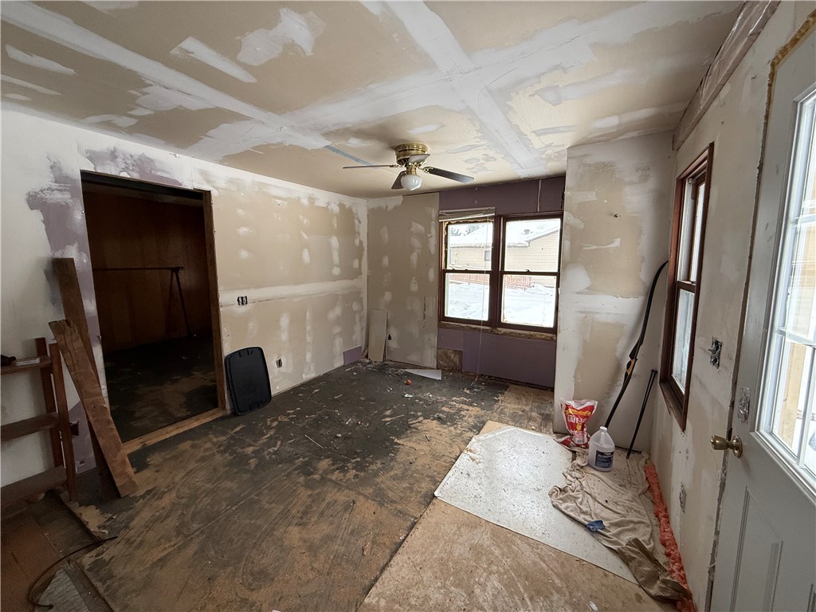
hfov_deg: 102.1
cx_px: 408
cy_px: 306
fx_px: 330
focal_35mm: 14
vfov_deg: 85.7
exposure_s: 1/99
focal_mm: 2.22
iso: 200
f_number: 2.2
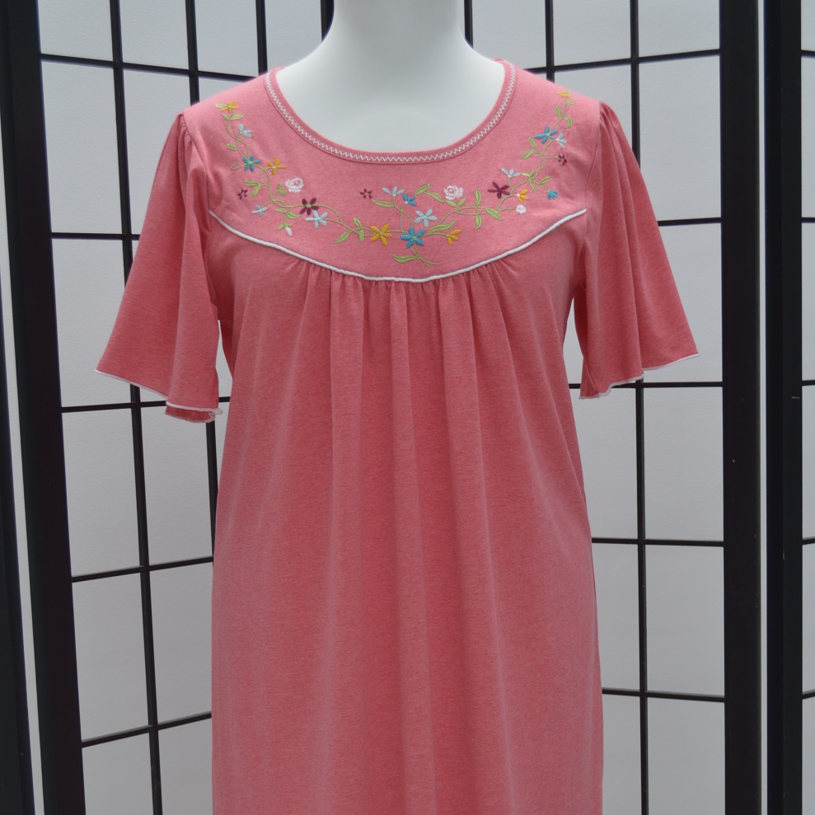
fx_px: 1651
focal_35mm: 62
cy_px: 567
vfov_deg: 27.5
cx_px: 410
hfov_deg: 27.7
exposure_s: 1/30
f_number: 4.8
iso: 160
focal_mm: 32
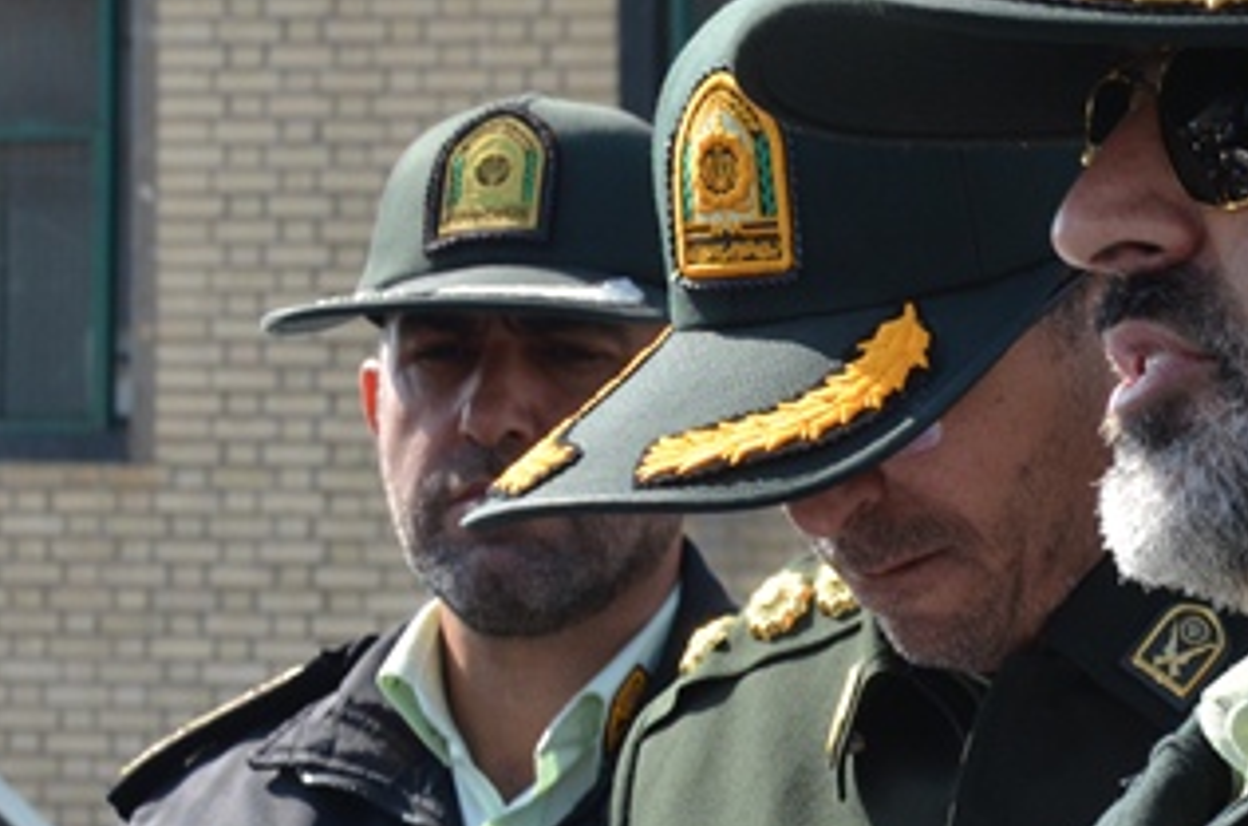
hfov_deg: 10.7
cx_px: 1410
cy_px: 597
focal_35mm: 190
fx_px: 6570
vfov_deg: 7.2
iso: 180
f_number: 8
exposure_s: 1/250
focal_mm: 50
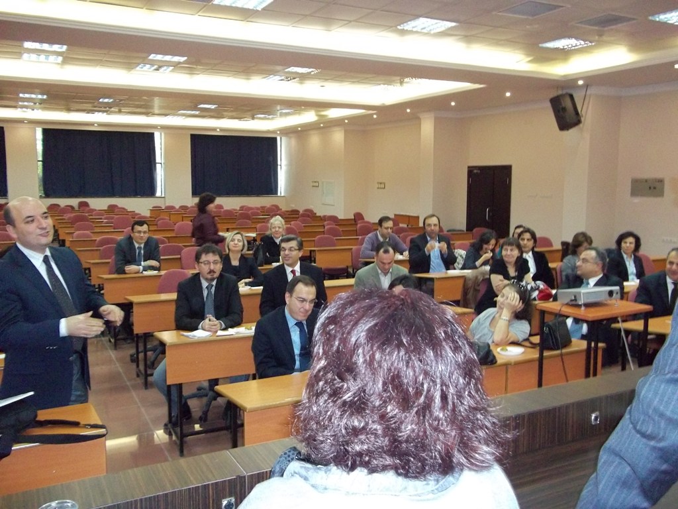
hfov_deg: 56.8
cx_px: 339
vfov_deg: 44.2
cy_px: 254
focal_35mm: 32
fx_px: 627
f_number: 2.9
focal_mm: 5.7
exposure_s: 1/30
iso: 400
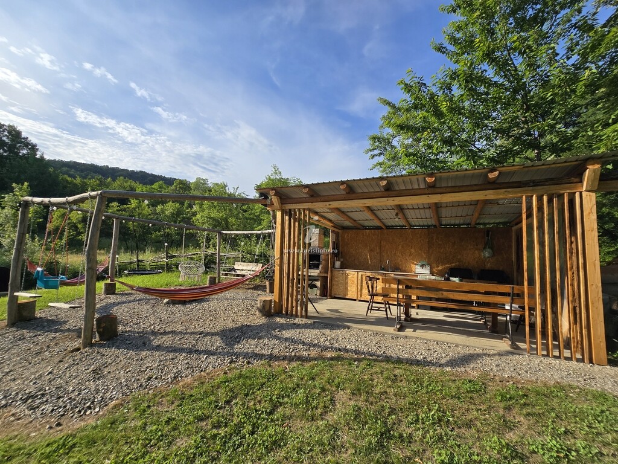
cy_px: 232
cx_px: 309
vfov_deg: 89.9
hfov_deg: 106.2
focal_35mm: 13
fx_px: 232
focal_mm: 2.2
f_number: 2.2
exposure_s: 1/2157
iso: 50
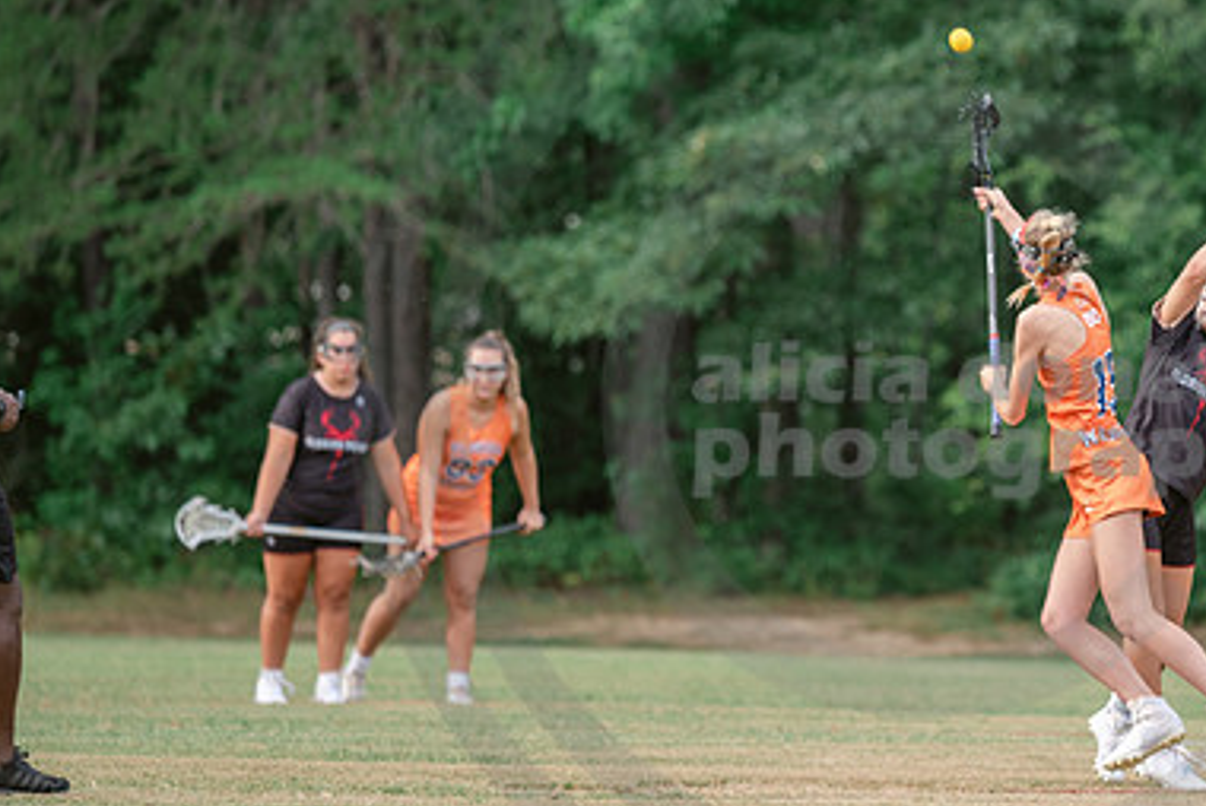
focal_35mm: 482
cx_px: 1052
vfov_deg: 2.9
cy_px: 253
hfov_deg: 4.3
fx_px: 16159
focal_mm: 200
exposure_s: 1/500
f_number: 2.8
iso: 250
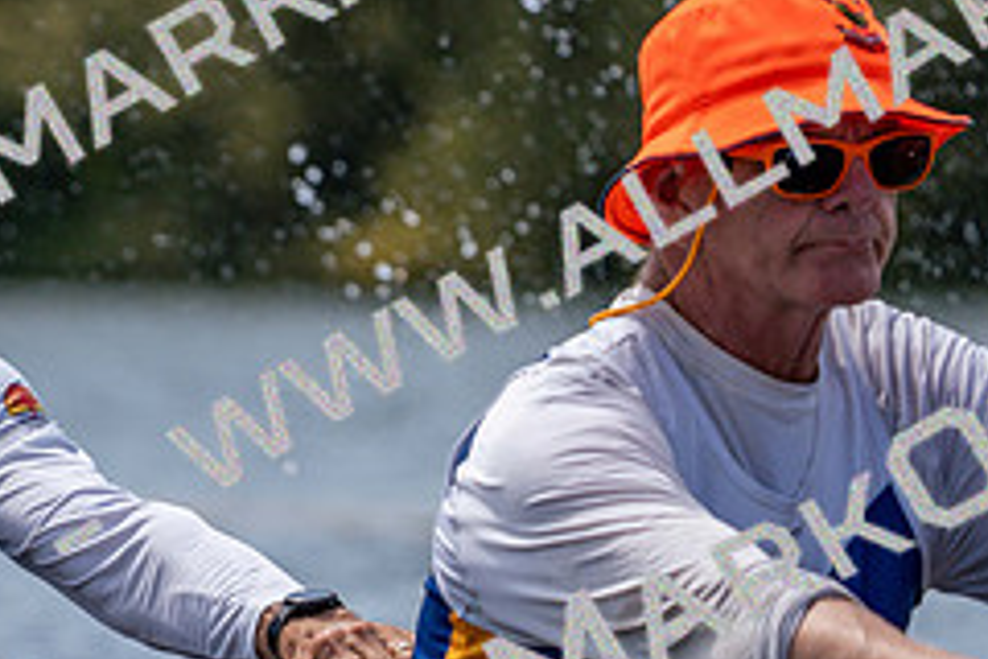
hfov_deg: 2.7
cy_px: 558
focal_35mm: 760
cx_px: -132
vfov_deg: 1.8
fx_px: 20856
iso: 250
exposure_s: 1/2000
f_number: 6.3
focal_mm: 315
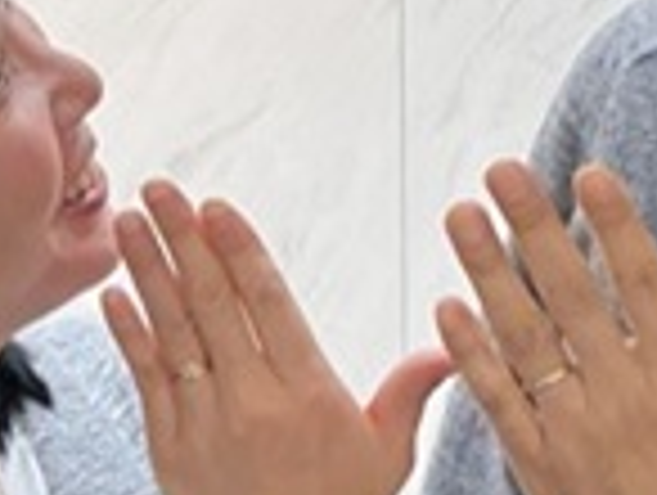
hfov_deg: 16.4
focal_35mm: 119
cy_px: 58
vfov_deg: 12.4
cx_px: 549
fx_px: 2262
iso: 32
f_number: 1.8
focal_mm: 3
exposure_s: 1/120
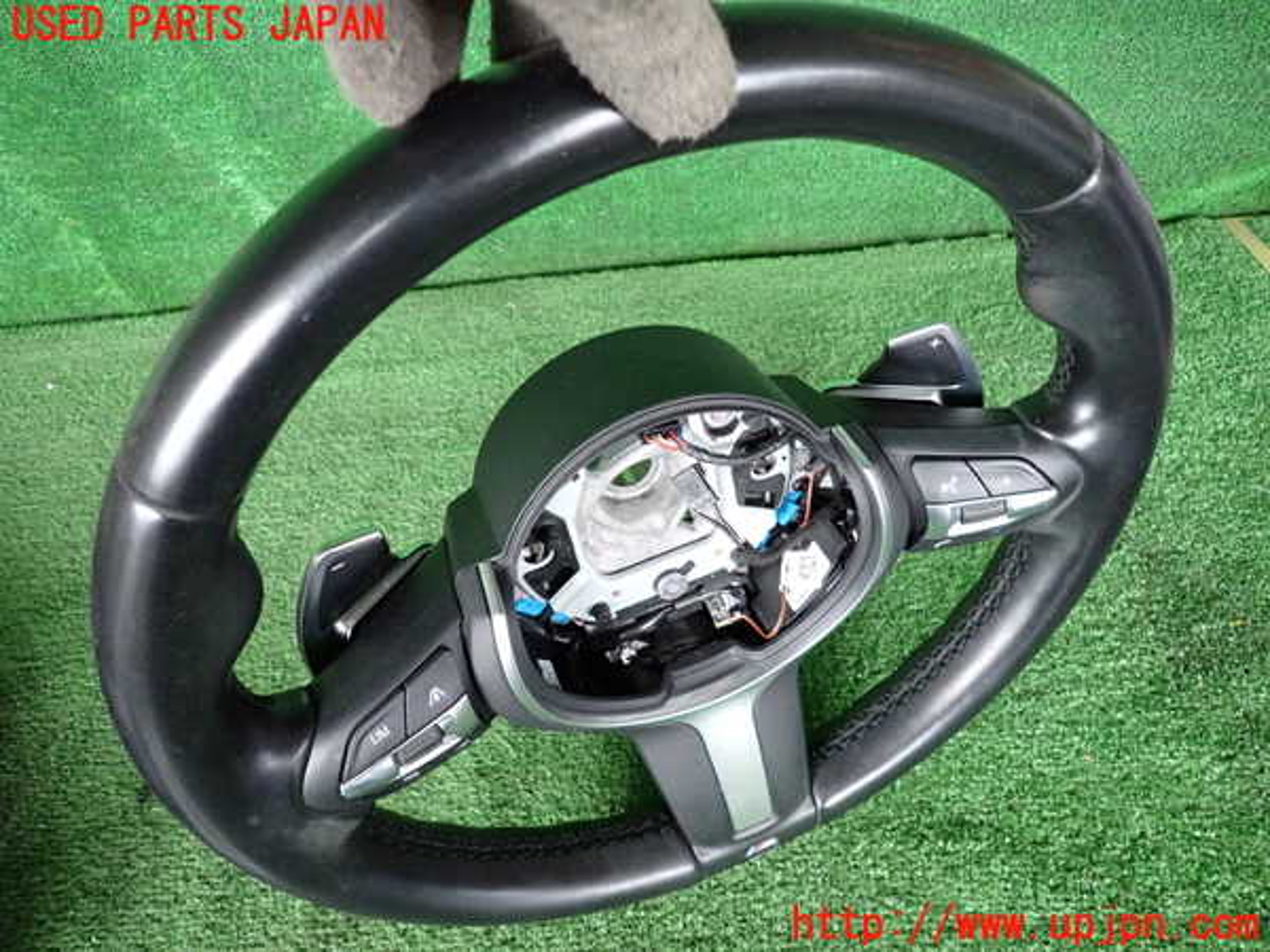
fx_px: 917
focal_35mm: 25
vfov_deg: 54.9
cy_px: 476
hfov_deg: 69.4
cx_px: 635
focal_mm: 4.5
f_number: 2
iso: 1000
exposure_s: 1/125
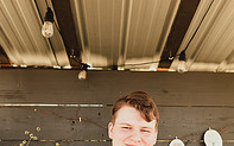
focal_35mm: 56
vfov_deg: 21.7
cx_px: 137
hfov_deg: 36.2
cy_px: 167
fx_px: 357
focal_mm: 24
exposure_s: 1/320
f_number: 3.2
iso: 100
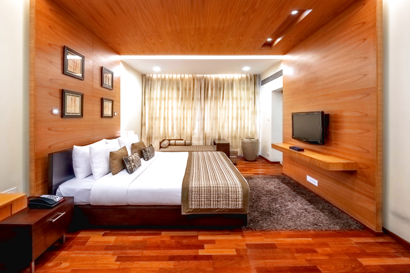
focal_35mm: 13
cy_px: 136
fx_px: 148
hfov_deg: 108.3
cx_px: 205
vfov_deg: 85.4
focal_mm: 13
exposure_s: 1/25
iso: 1000
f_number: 16
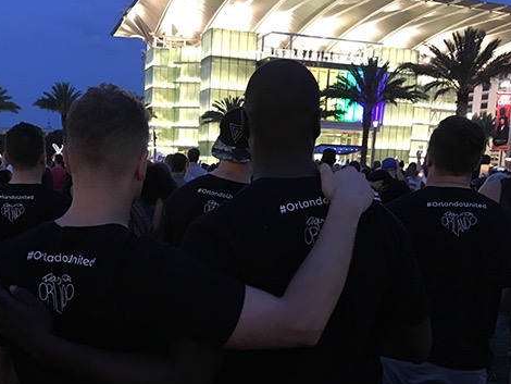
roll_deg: -2.3
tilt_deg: -7.6
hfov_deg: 49.7
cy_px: 243
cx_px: 197
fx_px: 546
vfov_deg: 38.4
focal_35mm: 37
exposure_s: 1/15
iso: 320
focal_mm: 4.15
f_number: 2.2
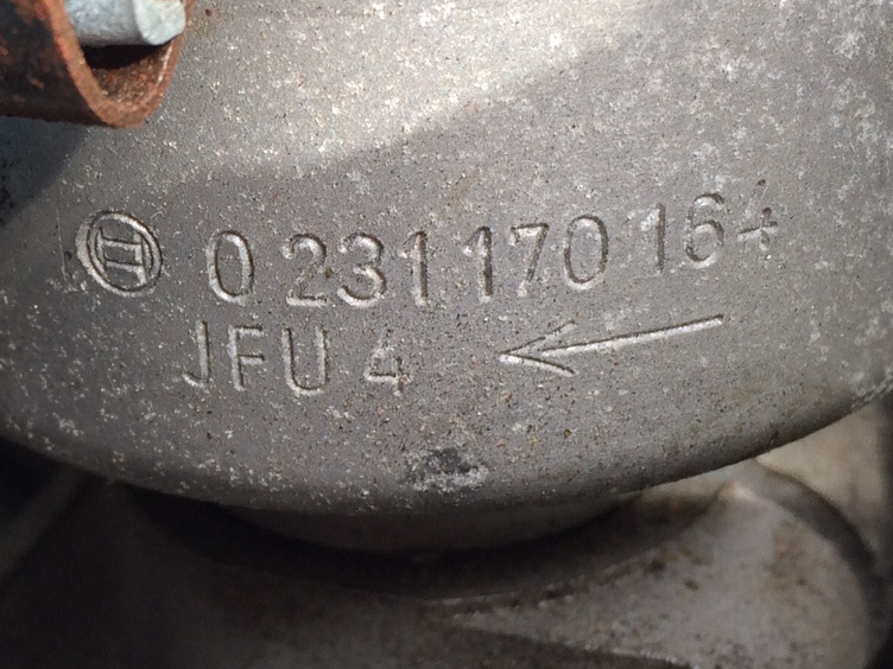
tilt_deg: -38.9
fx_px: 2038
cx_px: 86
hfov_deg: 24.0
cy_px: 324
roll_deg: -22.4
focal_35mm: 79
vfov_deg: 18.7
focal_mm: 4.15
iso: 40
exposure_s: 1/40
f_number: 2.2
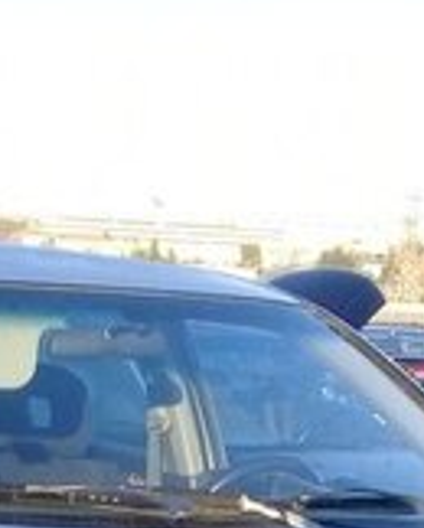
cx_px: -241
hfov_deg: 11.9
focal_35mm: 123
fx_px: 1926
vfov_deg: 14.7
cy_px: 758
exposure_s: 1/300
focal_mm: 3.3
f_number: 2.2
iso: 50
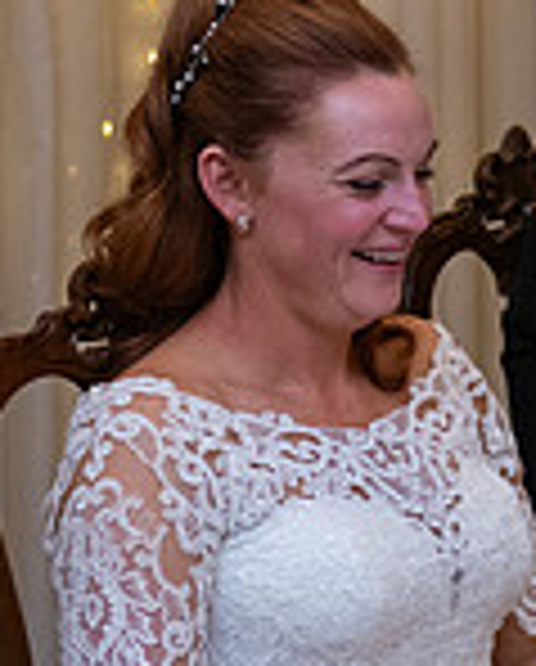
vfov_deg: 8.8
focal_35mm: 220
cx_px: 973
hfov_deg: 6.9
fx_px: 4349
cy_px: 173
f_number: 3.5
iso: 1000
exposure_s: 1/160
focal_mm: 60
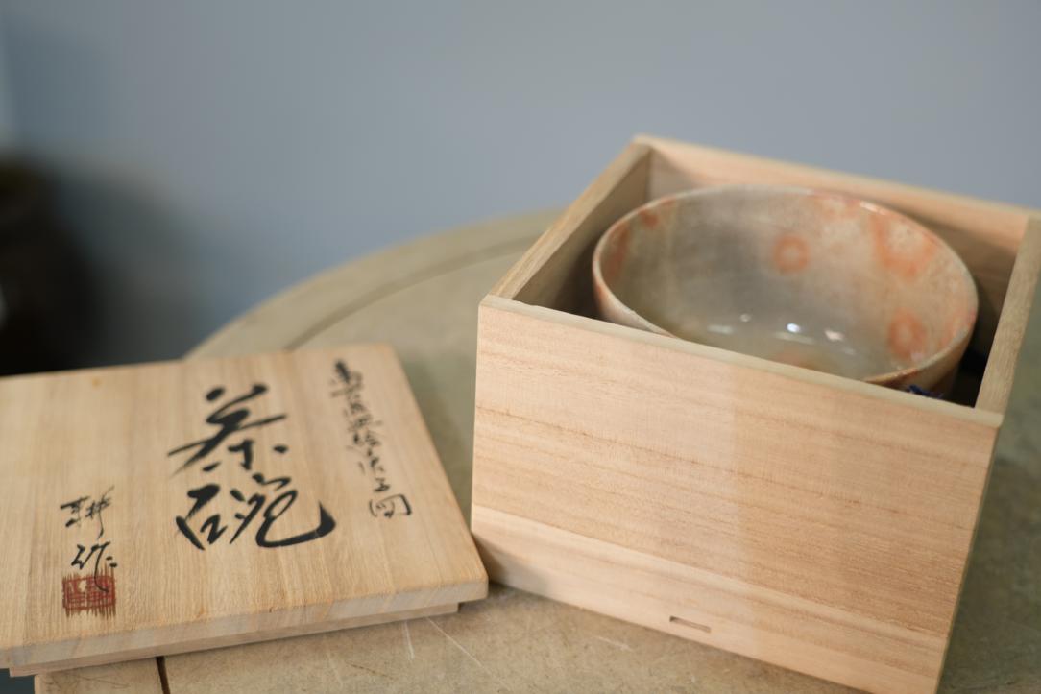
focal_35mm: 49
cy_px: 347
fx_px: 1417
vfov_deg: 27.5
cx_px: 520
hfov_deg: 40.3
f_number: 4
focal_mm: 49
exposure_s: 1/50
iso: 250
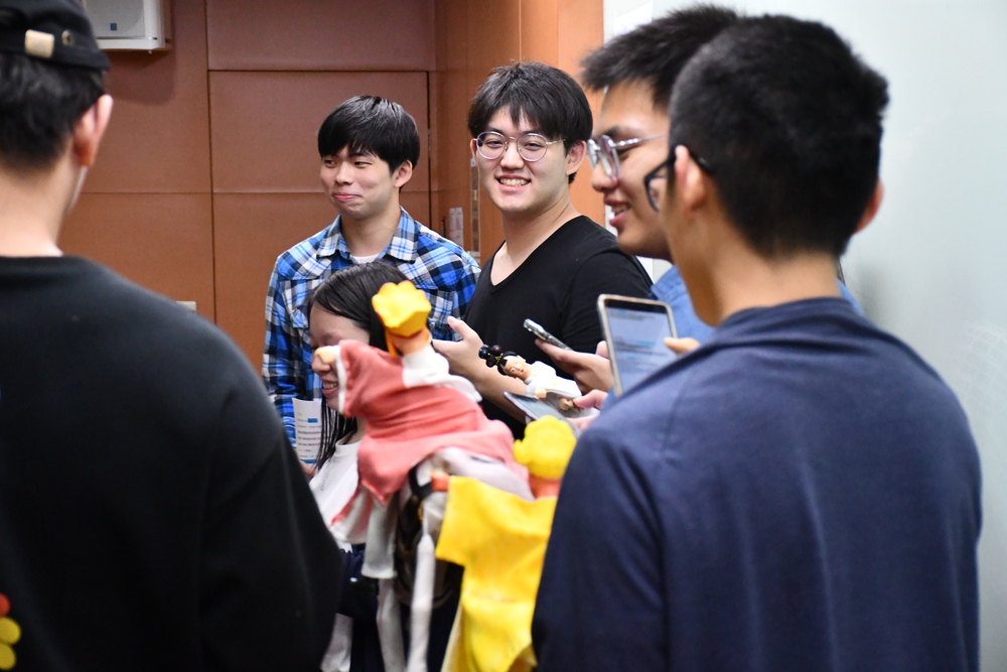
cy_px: 336
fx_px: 2182
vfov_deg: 17.5
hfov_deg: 26.0
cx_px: 504
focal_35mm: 78
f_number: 5.6
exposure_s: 1/125
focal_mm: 52
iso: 5000
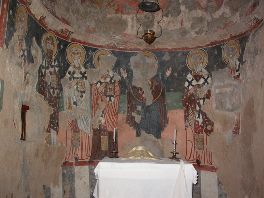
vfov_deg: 37.7
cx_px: 132
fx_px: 290
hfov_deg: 49.0
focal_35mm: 38
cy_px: 99
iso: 200
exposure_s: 1/60
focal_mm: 7.85
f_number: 2.6
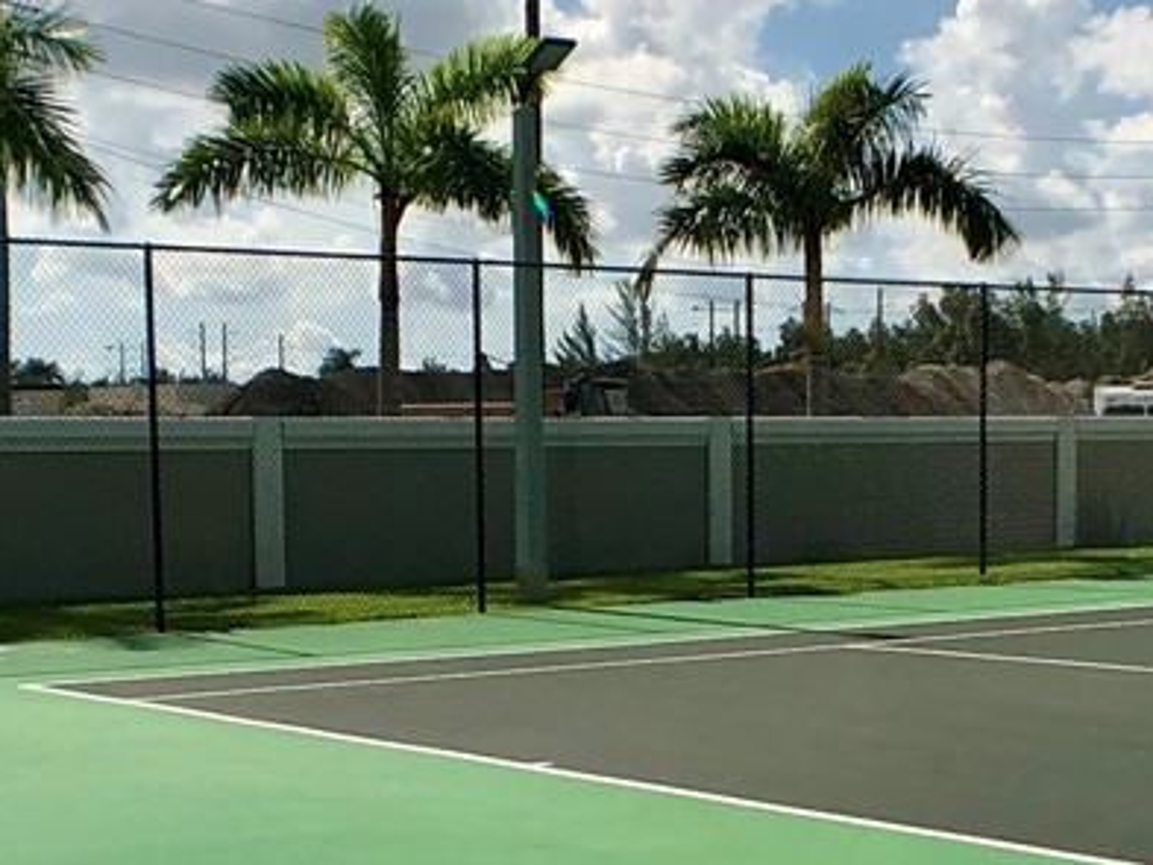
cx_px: 651
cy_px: 680
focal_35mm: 114
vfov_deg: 12.9
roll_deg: +1.0
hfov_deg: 17.3
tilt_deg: -6.4
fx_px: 3798
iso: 20
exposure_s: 1/4049
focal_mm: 4
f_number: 1.8
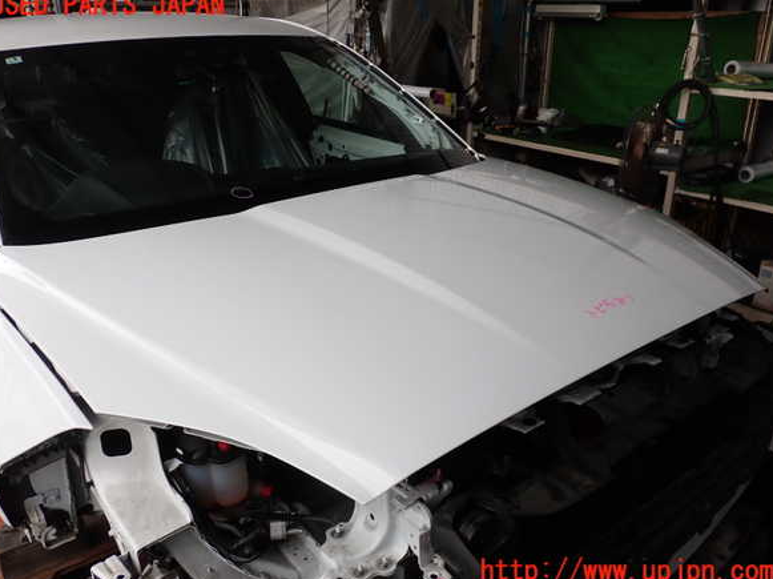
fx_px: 692
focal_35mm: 31
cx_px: 382
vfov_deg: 45.4
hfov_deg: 58.4
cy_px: 289
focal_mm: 5.4
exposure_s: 1/100
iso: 100
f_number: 3.2
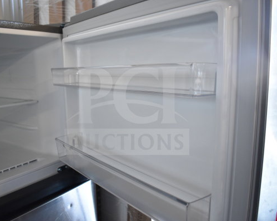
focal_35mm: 31
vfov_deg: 47.1
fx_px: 254
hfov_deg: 57.1
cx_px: 127
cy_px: 111
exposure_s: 1/30
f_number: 3.5
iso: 1100
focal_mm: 18
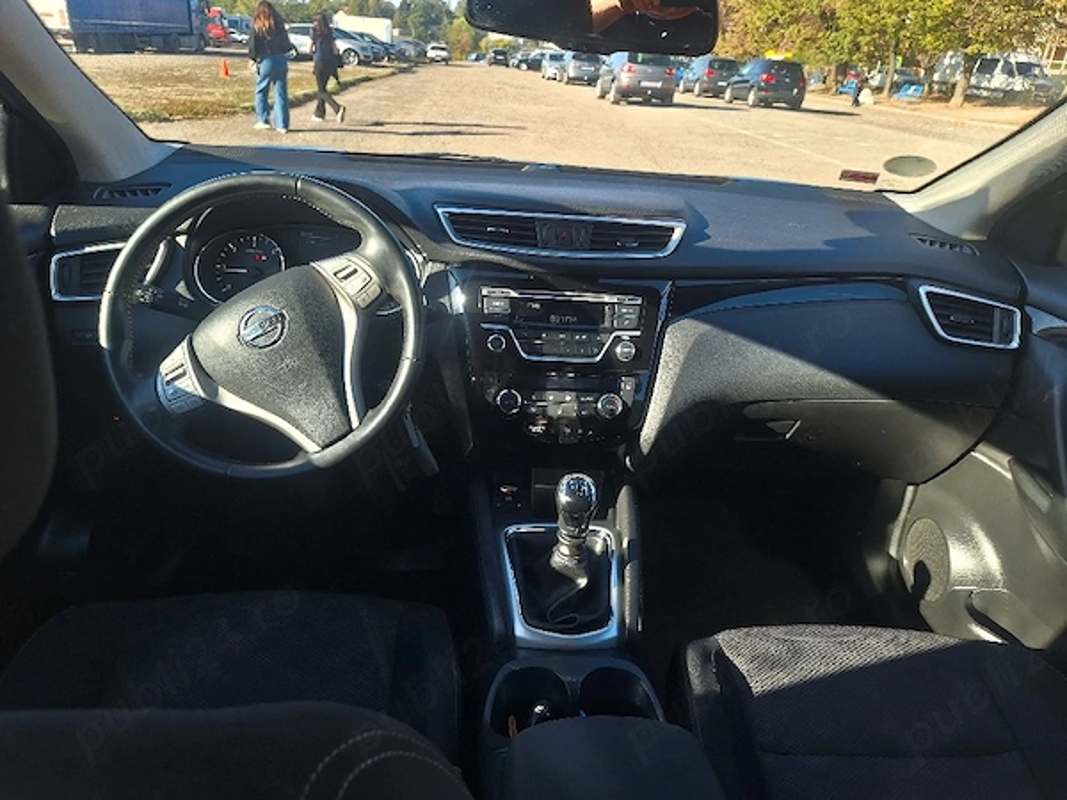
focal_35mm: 23
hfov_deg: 73.9
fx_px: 709
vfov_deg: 58.9
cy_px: 400
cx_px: 534
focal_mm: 5.54
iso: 40
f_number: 1.8
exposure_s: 1/256
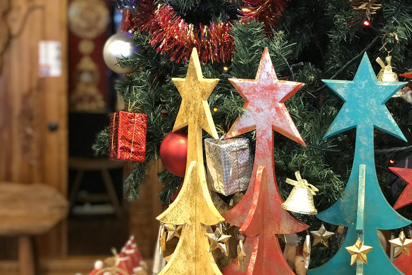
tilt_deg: -5.5
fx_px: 687
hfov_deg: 33.4
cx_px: 206
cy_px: 119
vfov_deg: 22.6
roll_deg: -1.2
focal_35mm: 60
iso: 400
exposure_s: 1/60
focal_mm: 6.6
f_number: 2.8
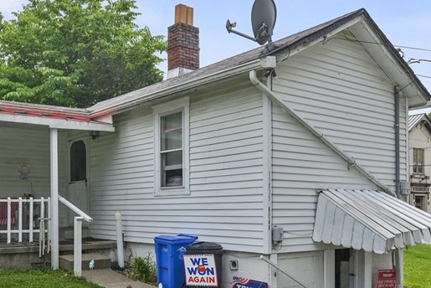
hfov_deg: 47.3
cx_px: 128
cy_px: 203
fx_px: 479
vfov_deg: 33.0
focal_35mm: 40
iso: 400
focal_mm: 19
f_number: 8
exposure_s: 1/500
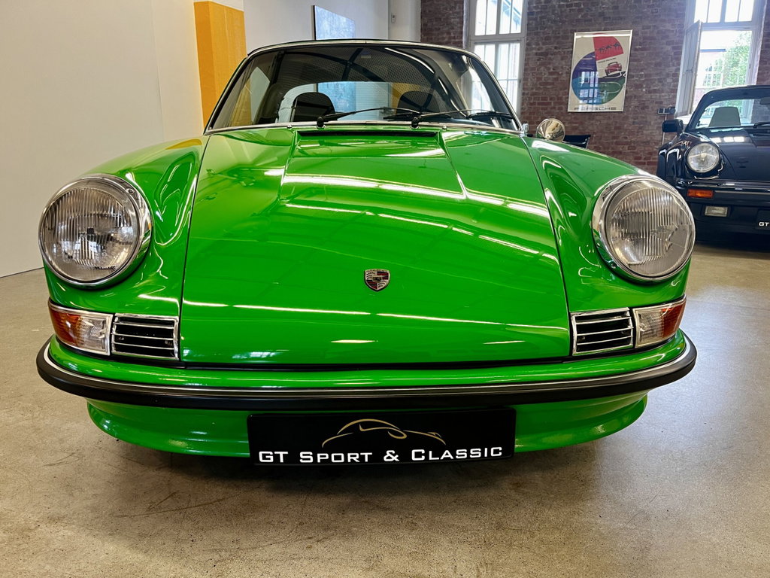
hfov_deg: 67.3
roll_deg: -0.2
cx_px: 385
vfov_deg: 53.1
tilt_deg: -15.6
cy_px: 289
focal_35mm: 26
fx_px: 578
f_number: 1.6
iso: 100
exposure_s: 1/50
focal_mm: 5.1
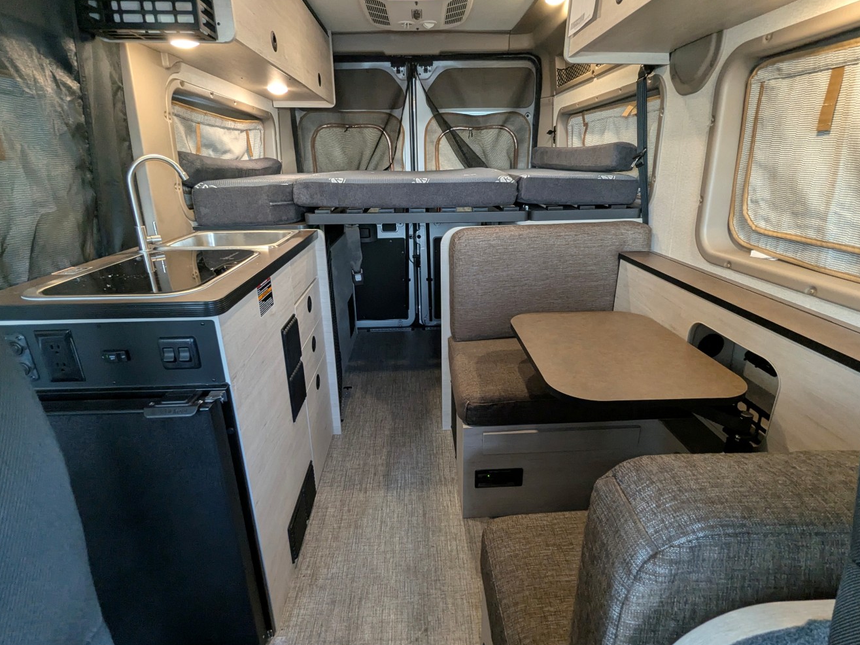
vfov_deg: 74.7
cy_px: 317
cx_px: 430
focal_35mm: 17
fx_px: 422
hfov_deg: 91.0
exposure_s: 1/65.3
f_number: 2.2
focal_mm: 2.35
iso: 239
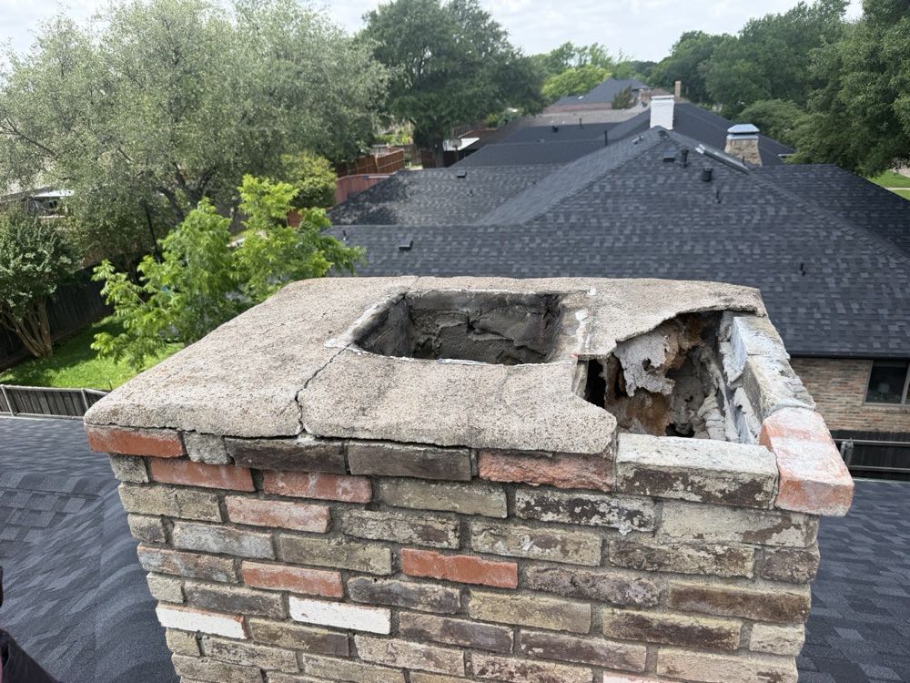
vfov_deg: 56.8
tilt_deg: -22.5
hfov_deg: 71.6
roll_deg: +3.3
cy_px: 342
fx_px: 631
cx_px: 455
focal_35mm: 24
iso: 80
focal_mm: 6.76
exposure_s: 1/1727
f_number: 1.78
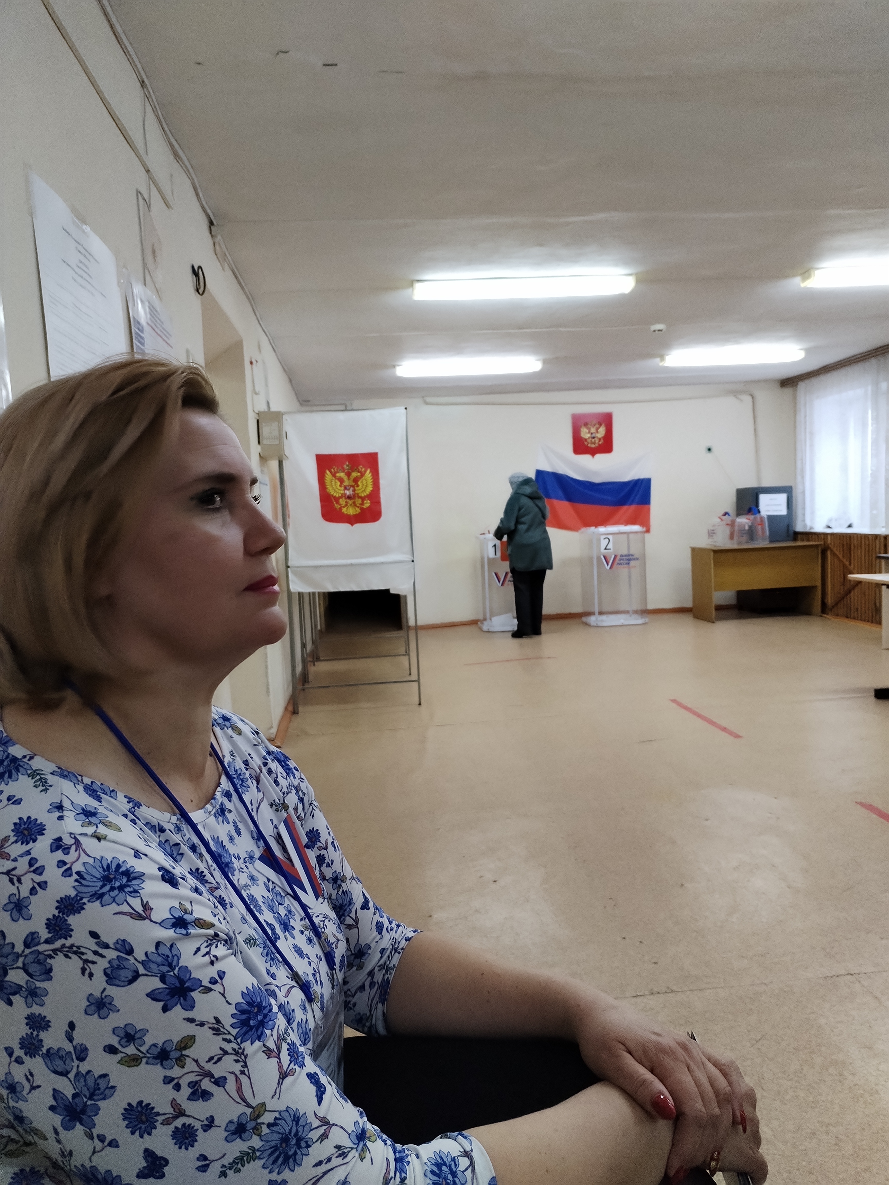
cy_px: 592
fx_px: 993
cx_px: 444
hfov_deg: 48.2
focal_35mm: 29
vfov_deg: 61.7
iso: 493
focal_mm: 4.75
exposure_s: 1/30
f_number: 1.8
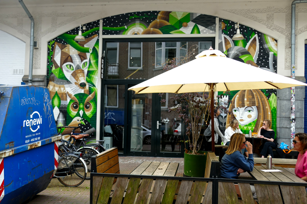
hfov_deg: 53.1
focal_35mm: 36
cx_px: 154
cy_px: 102
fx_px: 307
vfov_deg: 36.9
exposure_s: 1/400
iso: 125
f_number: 3.1
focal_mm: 13.2
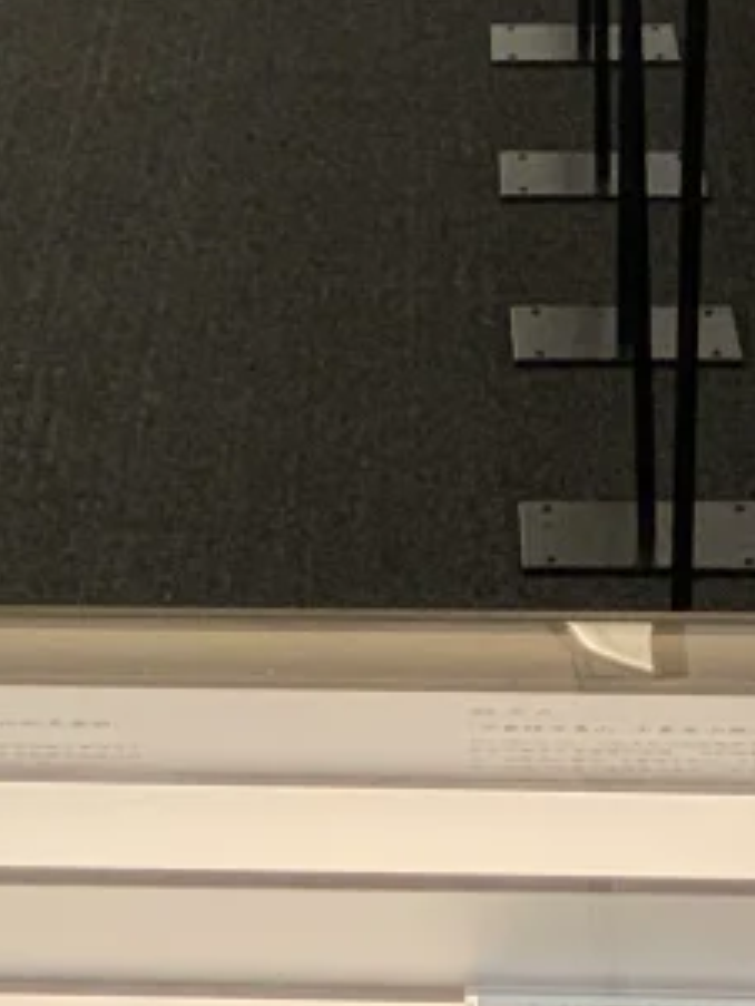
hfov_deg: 6.0
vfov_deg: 7.9
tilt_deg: -10.9
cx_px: -57
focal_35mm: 249
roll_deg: -0.1
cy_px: -204
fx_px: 7236
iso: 250
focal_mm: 6
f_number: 2.4
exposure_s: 1/59
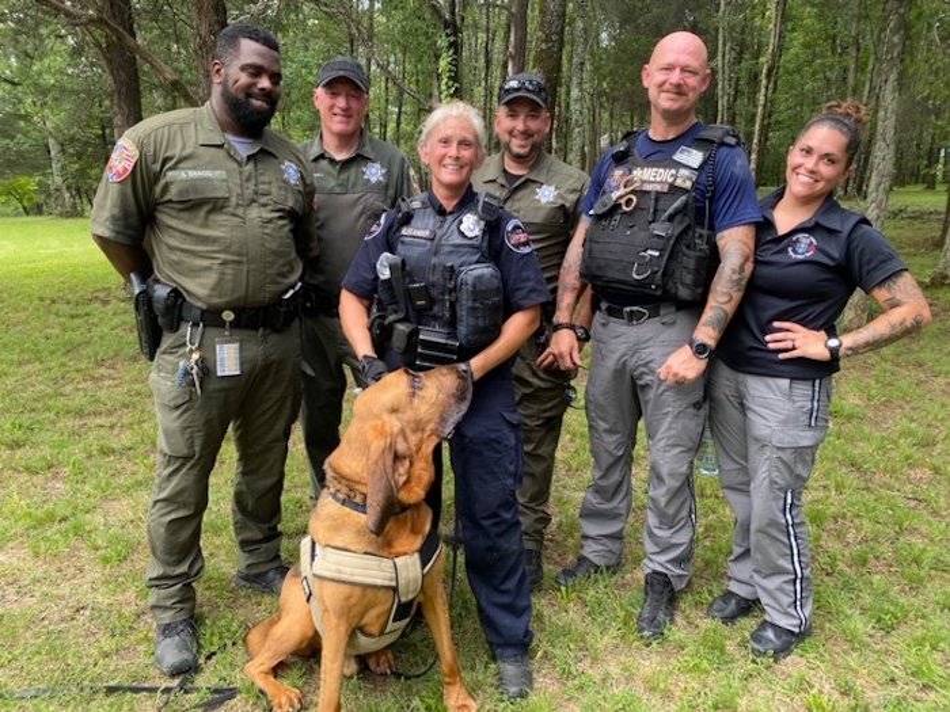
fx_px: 714
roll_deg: -3.4
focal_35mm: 26
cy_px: 356
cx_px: 475
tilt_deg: -11.7
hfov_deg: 67.3
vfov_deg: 53.1
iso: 64
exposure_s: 1/121
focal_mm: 4.25
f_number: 1.8
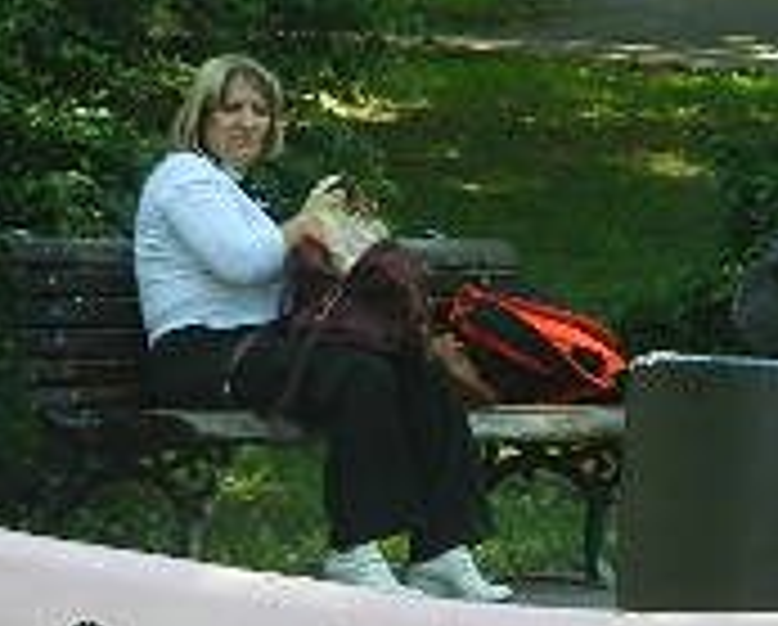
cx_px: 643
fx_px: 13724
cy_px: 356
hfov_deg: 3.2
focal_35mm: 595
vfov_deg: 2.6
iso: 160
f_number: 5.3
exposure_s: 1/125
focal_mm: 29.7
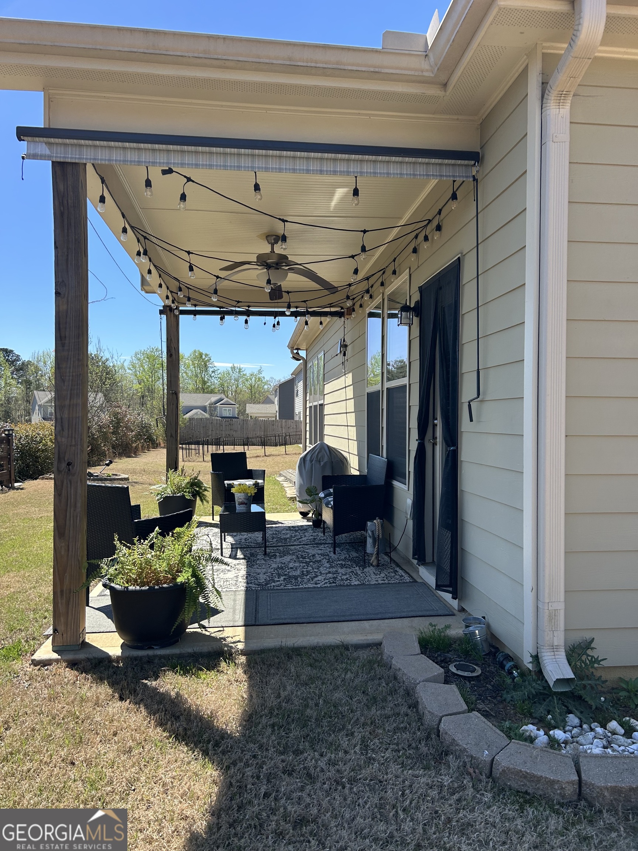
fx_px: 639
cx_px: 319
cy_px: 426
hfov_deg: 53.1
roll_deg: +0.3
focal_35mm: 26
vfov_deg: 67.3
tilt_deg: -1.3
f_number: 1.5
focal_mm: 5.7
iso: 50
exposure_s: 1/1531
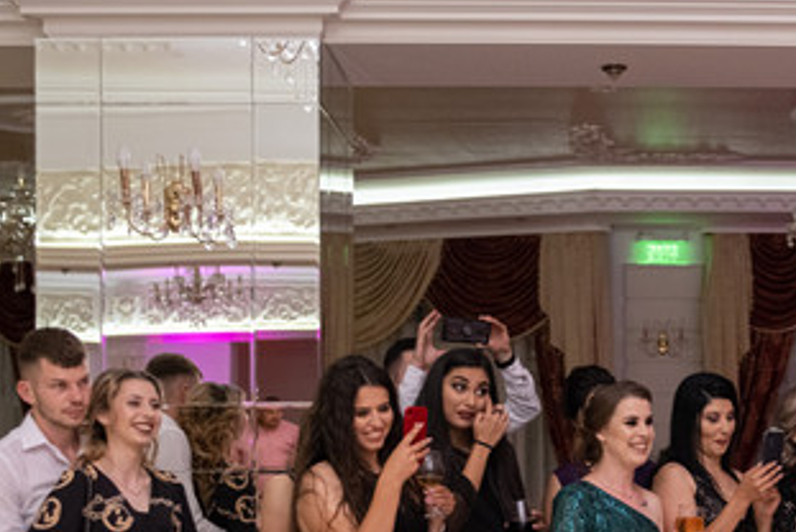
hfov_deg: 27.5
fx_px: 1593
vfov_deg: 18.7
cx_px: 635
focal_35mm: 72
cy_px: 474
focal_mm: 23
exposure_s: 1/125
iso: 1600
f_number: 2.2
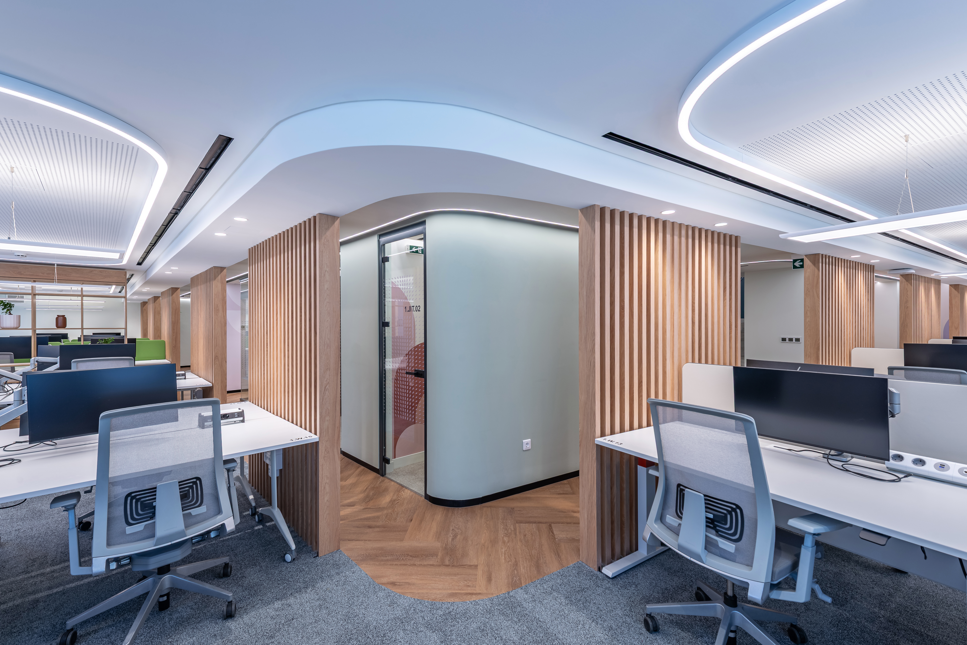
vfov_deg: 77.4
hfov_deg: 100.4
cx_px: 484
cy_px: 322
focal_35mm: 15
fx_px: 403
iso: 100
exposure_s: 1/50
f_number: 9
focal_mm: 15
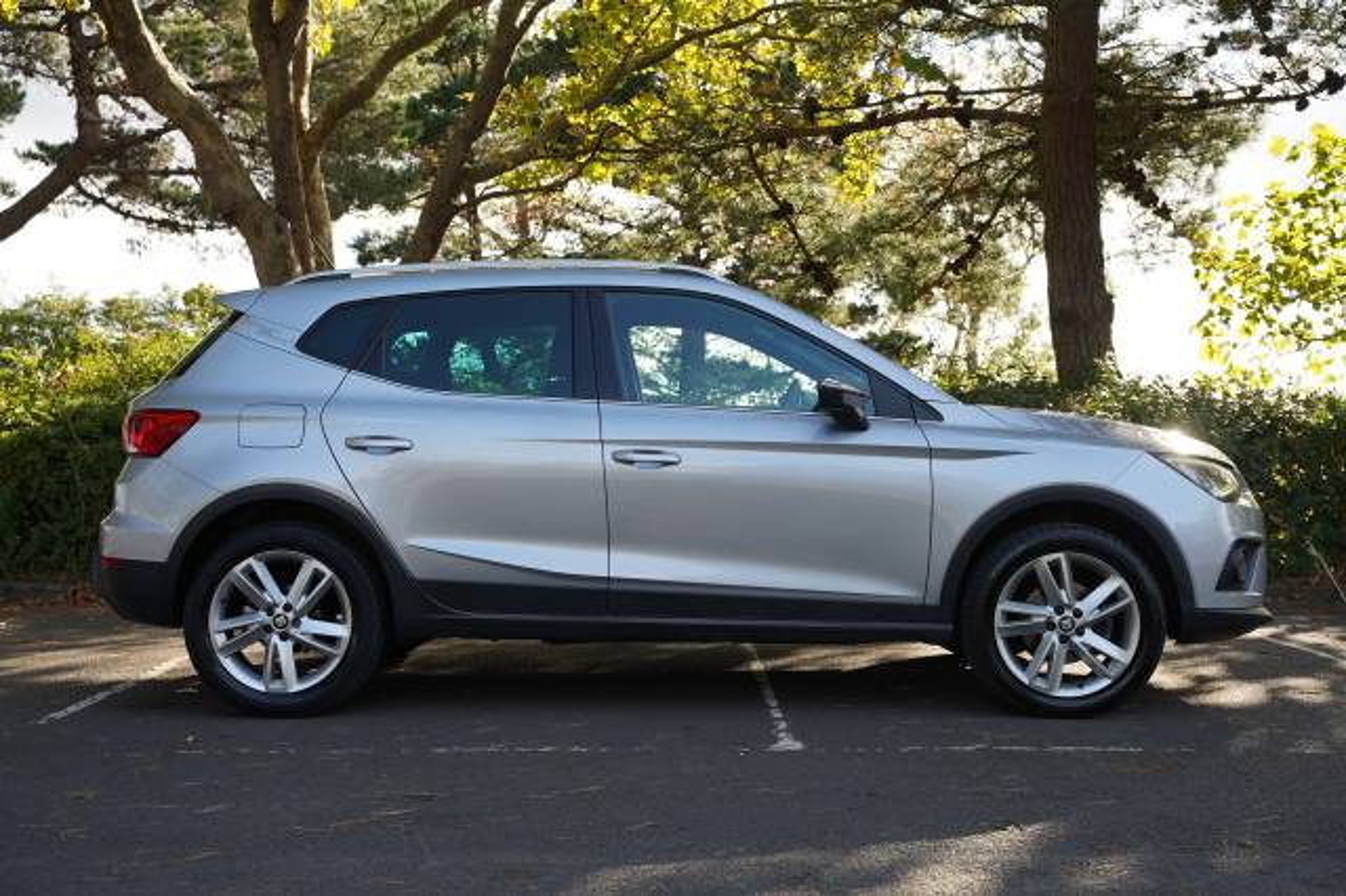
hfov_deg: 45.3
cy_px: 448
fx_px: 1614
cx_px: 673
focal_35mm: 43
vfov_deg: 31.0
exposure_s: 1/80
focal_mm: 43.2
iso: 100
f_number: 4.5
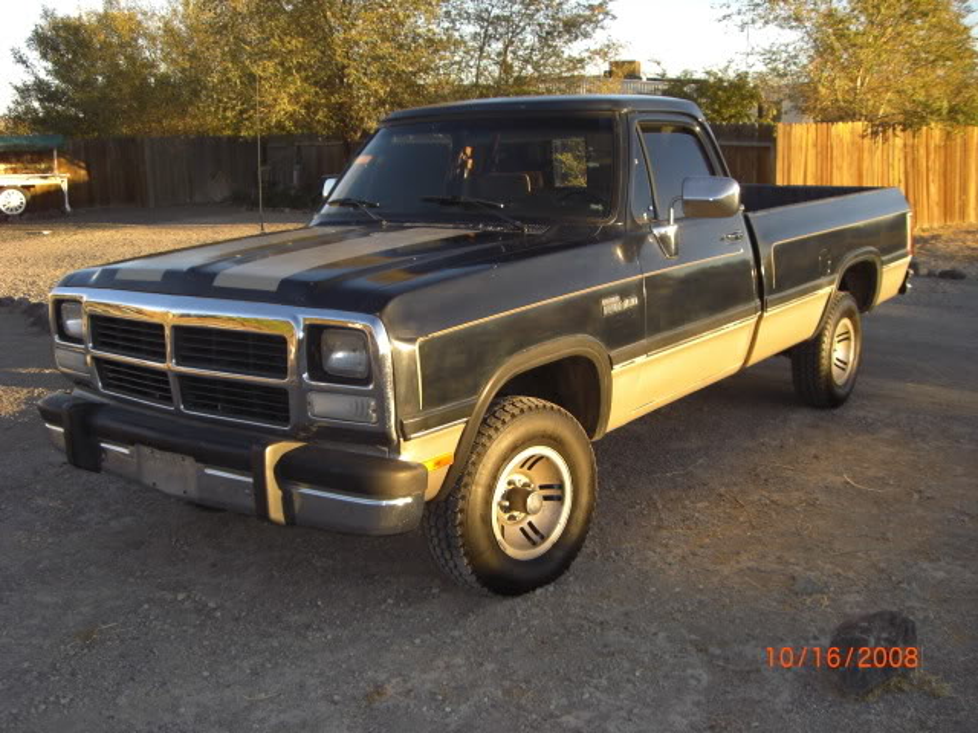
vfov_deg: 37.7
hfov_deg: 49.0
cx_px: 489
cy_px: 366
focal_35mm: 38
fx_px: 1074
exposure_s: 1/250
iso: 64
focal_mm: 6.2
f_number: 2.7
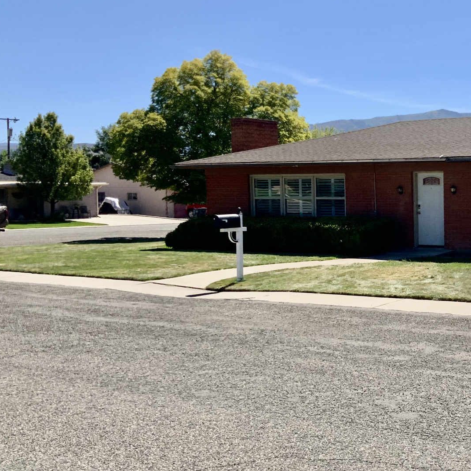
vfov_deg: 34.7
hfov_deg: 32.5
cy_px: 236
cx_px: 444
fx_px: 754
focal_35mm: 49
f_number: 1.8
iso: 16
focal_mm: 3
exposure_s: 1/2058
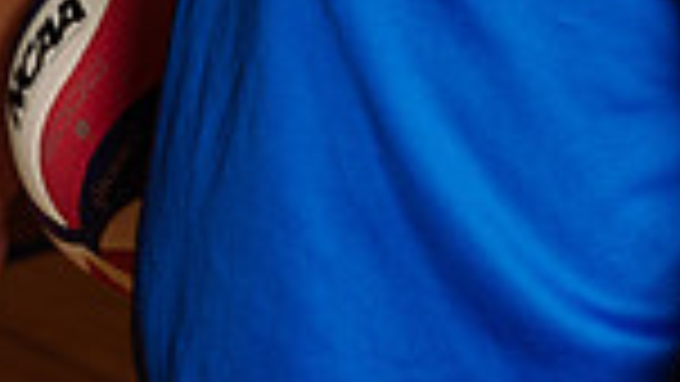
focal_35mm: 219
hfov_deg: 9.8
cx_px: 441
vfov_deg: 5.3
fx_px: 3949
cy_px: -580
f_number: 7.1
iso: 200
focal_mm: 70
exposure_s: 1/200
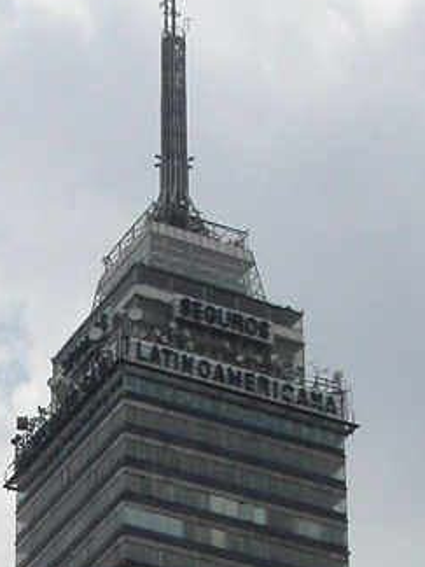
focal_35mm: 150
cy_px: 980
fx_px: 2456
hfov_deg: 9.9
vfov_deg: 12.2
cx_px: 131
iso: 100
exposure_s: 1/750
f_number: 8
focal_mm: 7.8
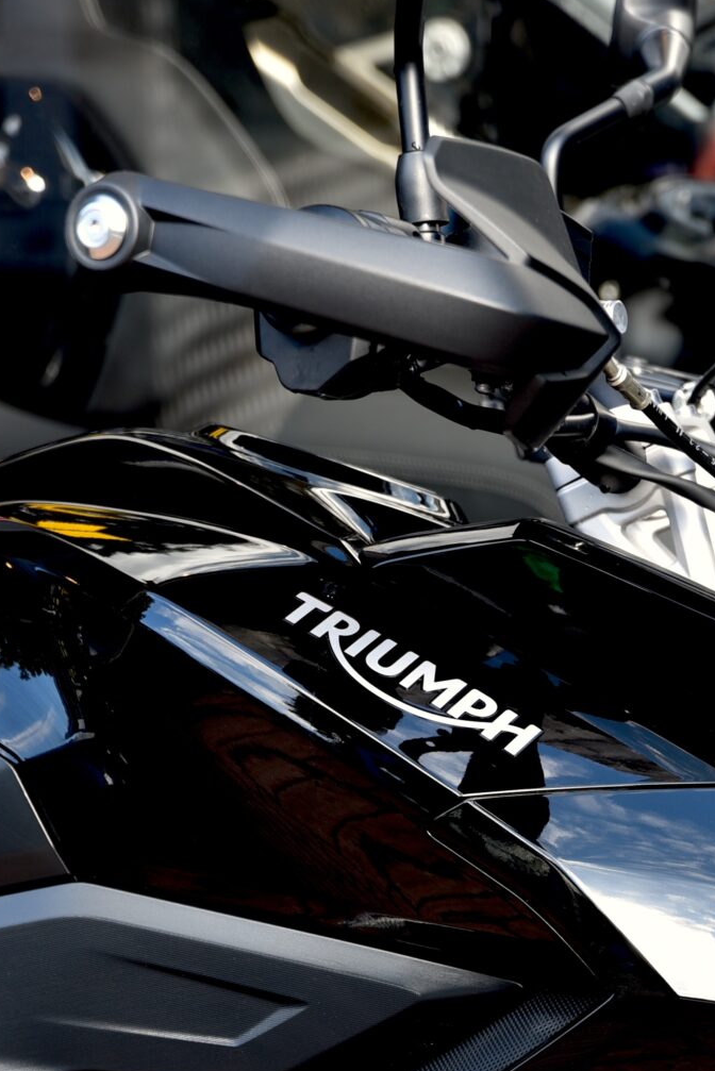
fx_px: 5299
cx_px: 708
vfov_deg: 11.3
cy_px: 1248
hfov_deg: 7.7
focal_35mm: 178
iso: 100
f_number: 4.5
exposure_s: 1/80
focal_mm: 70
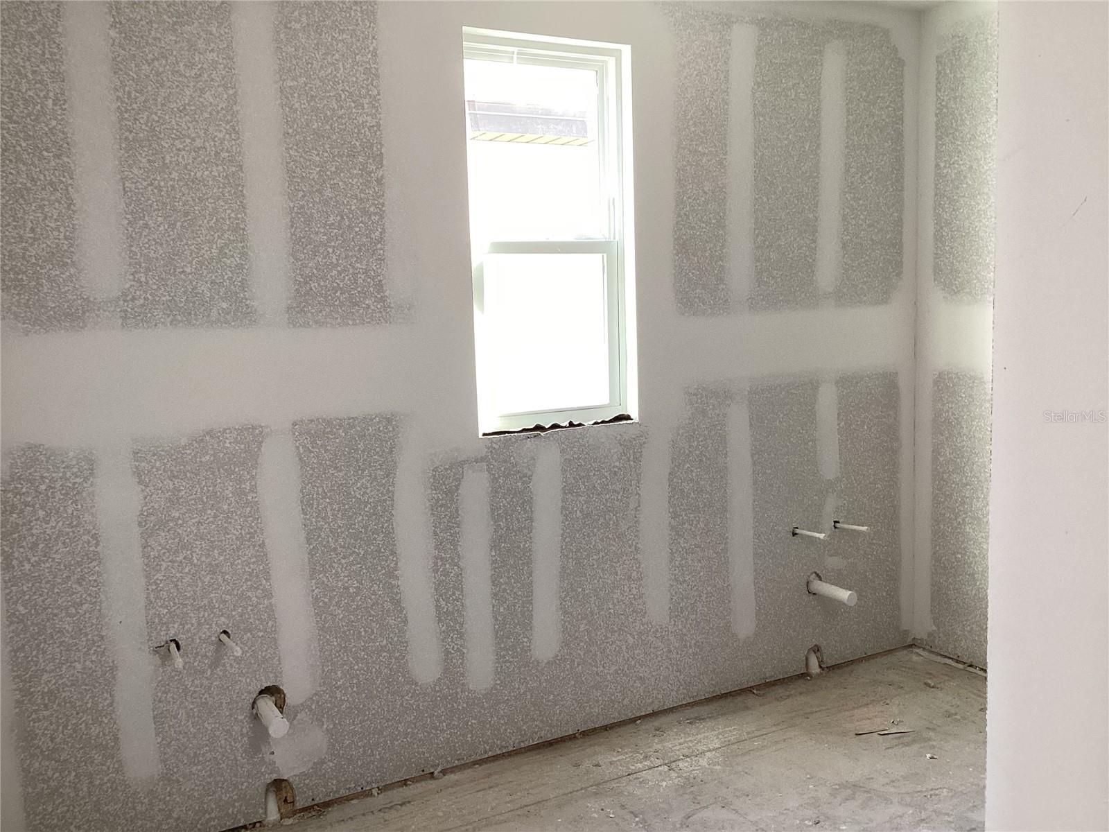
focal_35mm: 31
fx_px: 993
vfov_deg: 45.4
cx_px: 554
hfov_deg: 58.4
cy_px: 416
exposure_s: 1/60
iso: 100
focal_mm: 3.3
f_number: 2.4
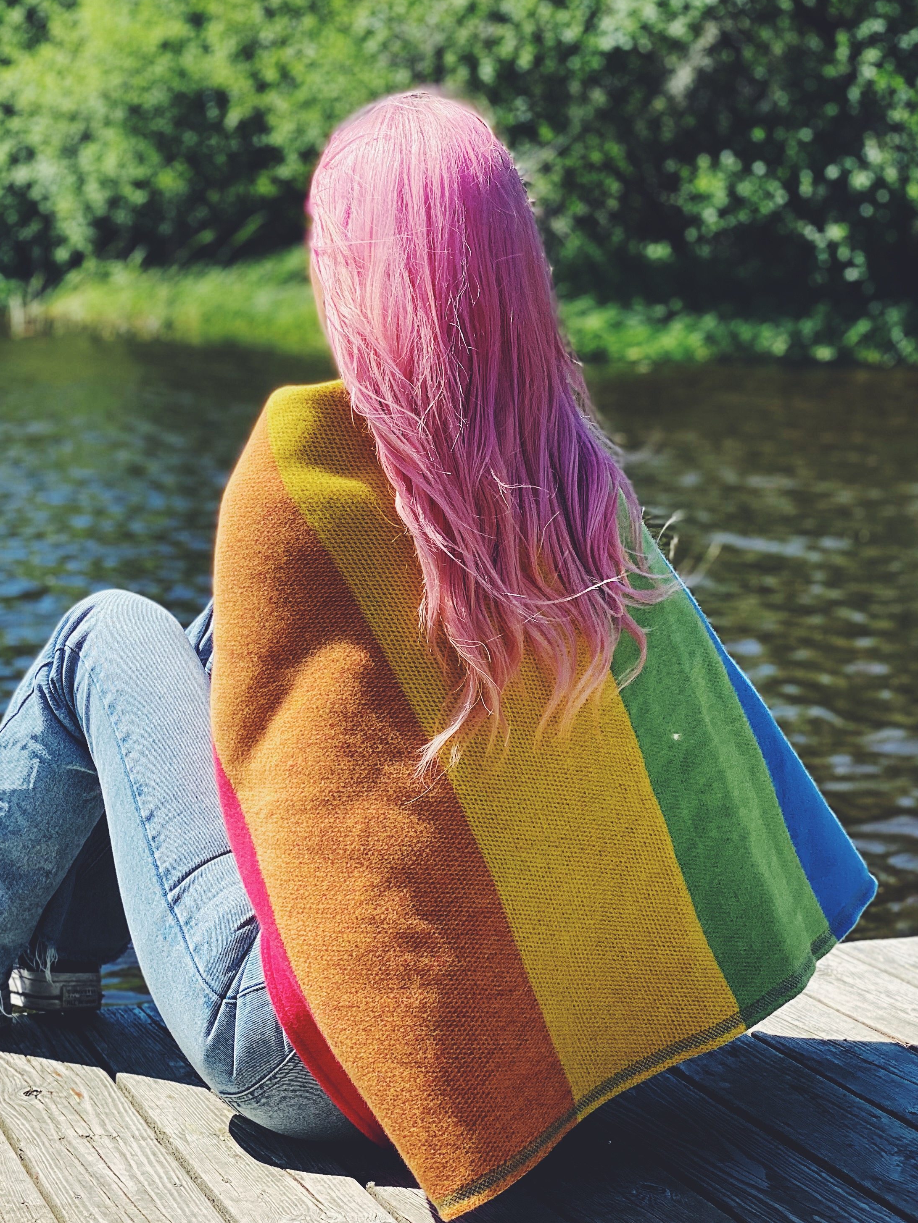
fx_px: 2546
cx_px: 285
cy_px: 413
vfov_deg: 26.9
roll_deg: -1.6
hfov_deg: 20.4
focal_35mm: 72
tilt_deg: -3.4
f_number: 2
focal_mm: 6
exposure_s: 1/841
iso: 20
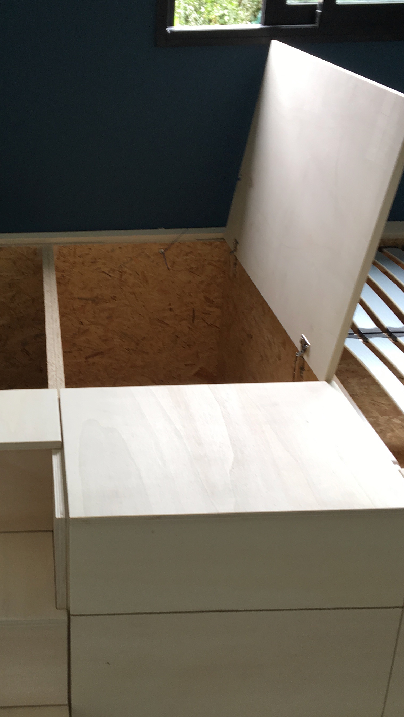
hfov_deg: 24.7
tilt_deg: -27.5
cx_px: 45
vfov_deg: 43.6
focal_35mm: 47
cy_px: 406
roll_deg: -0.8
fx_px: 895
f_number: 2.2
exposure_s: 1/50
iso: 25
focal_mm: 4.15
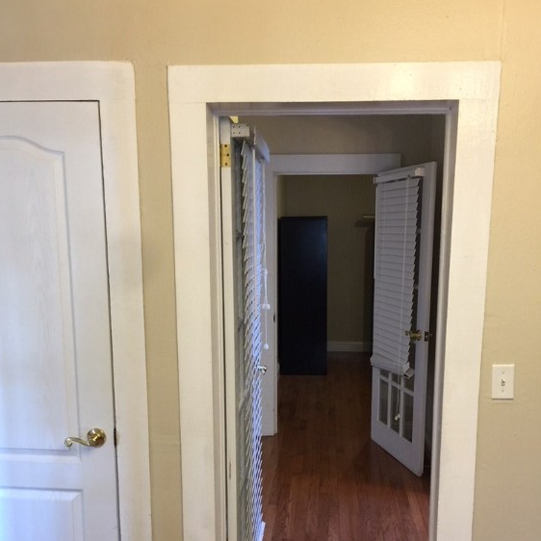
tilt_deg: -9.4
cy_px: 351
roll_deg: +0.7
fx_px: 619
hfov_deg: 47.2
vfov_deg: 46.6
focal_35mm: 35
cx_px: 268
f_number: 2.2
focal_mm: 4.15
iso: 64
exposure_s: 1/15
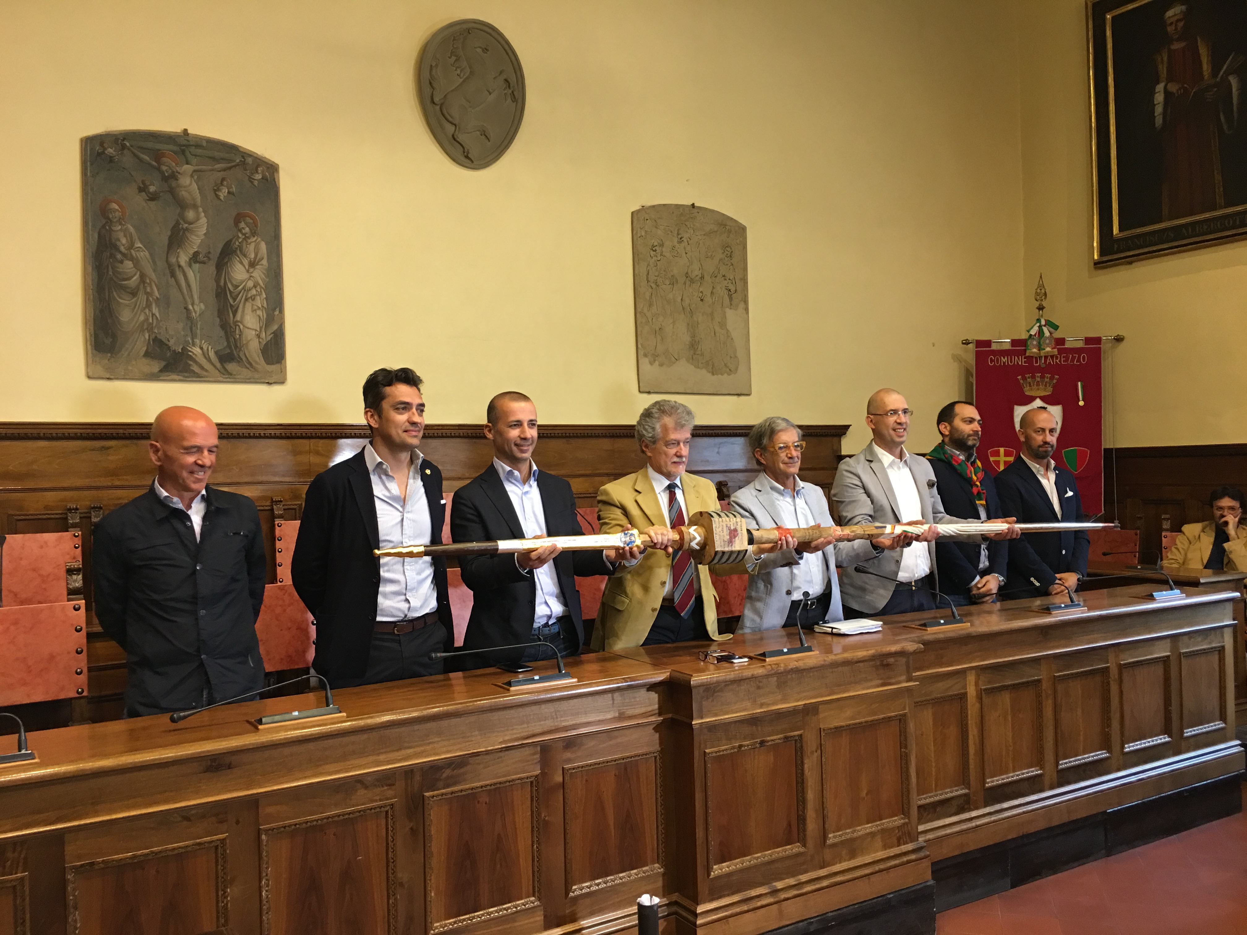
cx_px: 624
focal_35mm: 29
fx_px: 1045
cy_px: 468
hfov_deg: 61.7
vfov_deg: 48.2
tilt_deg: +1.1
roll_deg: +1.3
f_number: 2.2
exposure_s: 1/17
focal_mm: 4.15
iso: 80
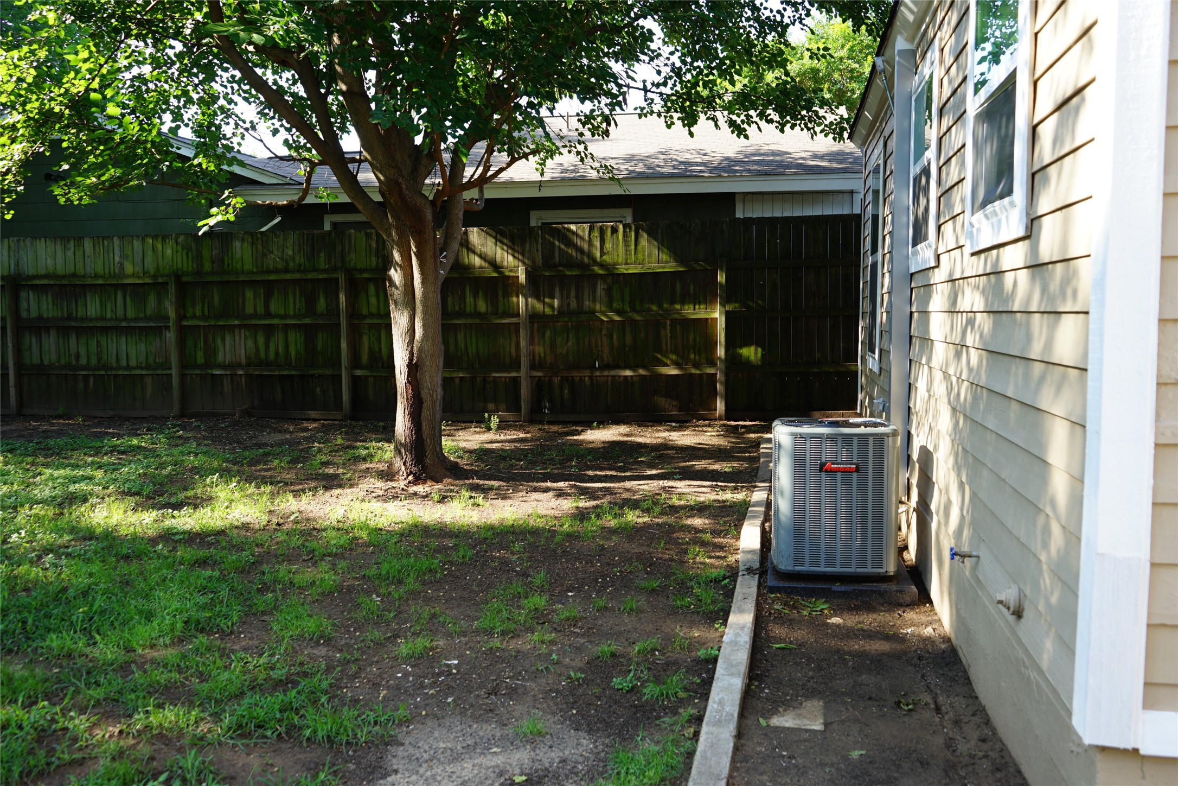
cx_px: 589
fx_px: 1014
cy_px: 393
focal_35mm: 31
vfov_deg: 42.3
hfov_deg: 60.3
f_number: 5
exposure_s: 1/60
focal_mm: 31
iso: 100
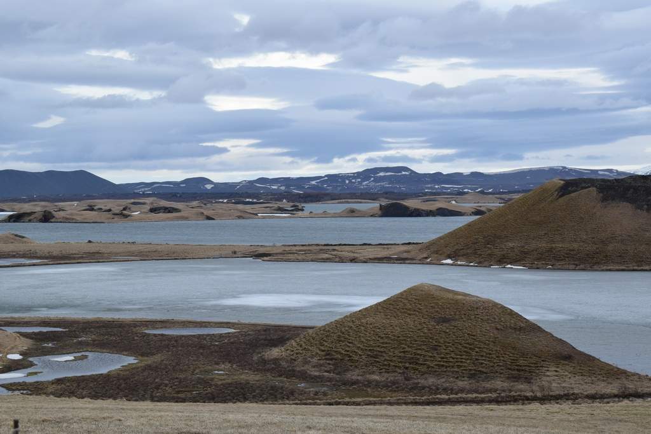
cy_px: 217
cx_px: 326
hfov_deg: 24.6
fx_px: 1492
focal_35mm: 82
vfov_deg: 16.6
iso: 200
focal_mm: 55
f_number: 9
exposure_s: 1/320
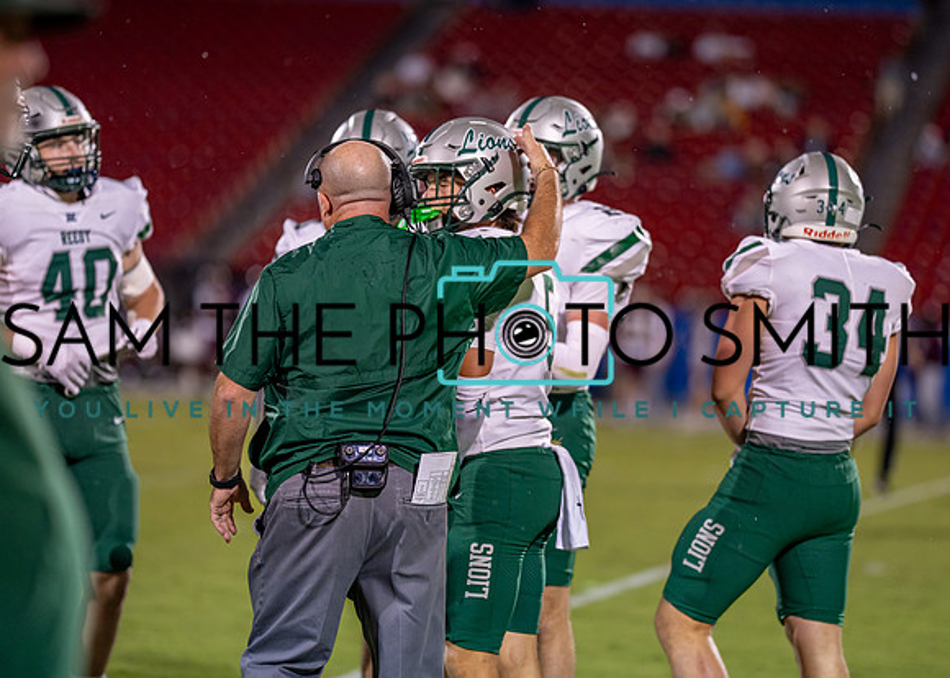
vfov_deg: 9.3
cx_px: 500
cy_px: 319
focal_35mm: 154
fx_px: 4148
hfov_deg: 13.1
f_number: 1.8
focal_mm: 135
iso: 1250
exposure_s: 1/1600
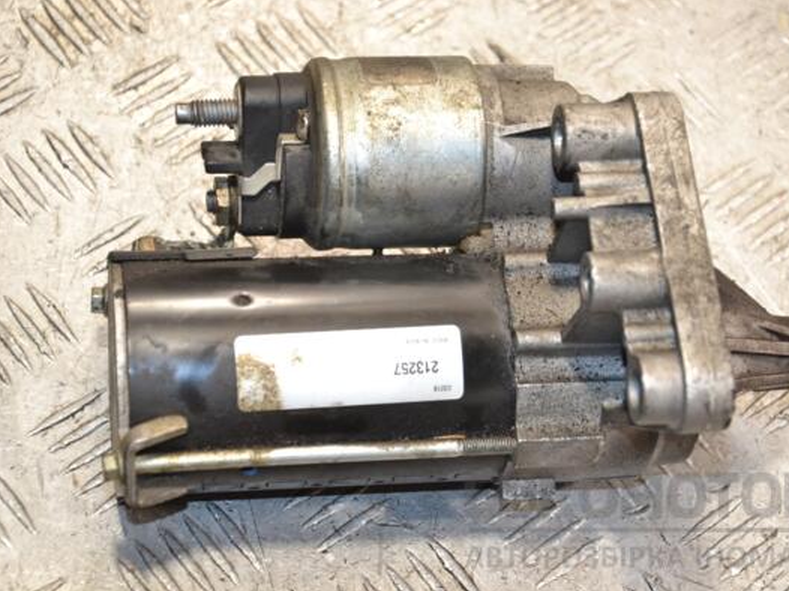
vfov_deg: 14.5
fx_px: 2324
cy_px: 296
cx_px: 436
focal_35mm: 102
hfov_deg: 19.3
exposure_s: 1/100
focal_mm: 62
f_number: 5.3
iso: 800
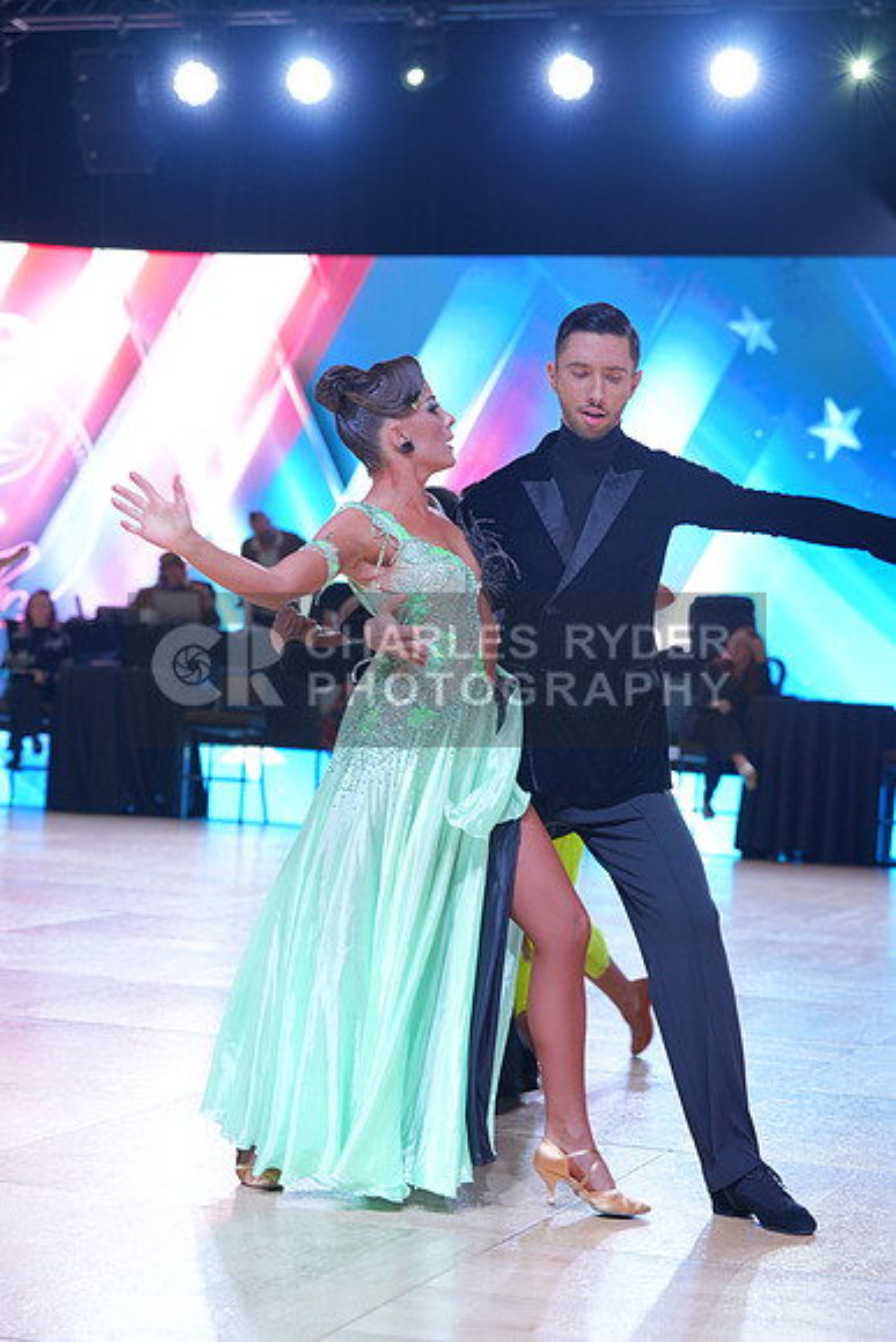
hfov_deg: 18.0
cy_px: 671
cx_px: 448
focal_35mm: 76
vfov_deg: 26.6
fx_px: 2835
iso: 640
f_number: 4
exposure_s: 1/250
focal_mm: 76
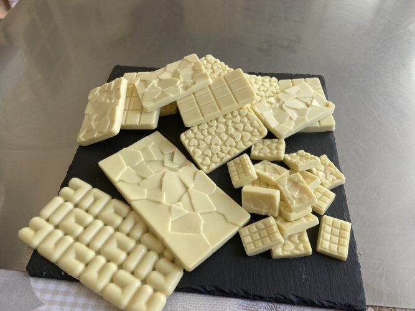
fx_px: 312
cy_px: 156
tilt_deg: -54.7
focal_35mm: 26
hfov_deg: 67.3
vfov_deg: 53.0
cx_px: 208
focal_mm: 4.25
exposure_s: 1/122
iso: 80
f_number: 1.8
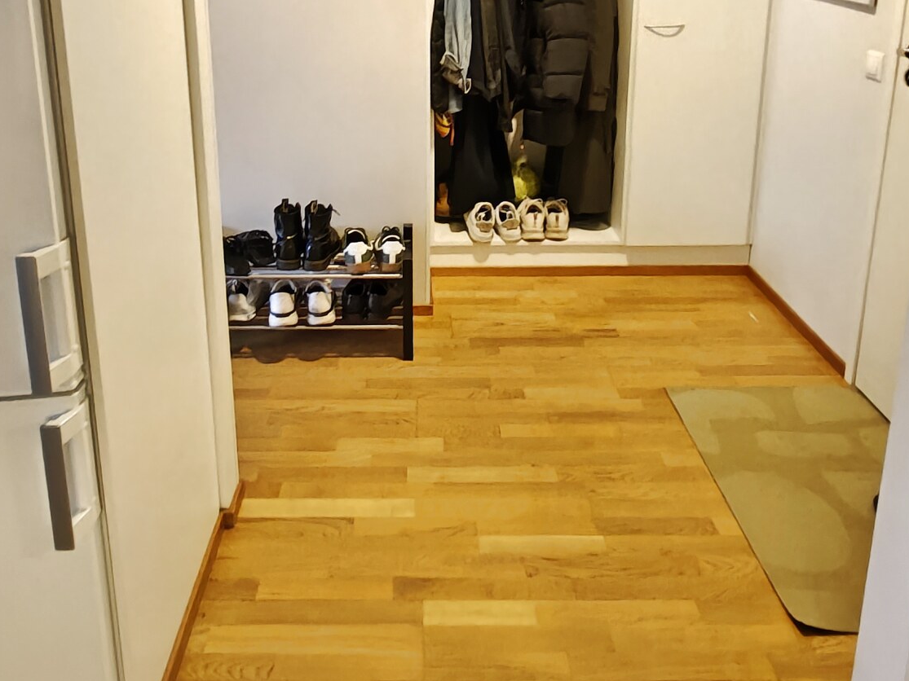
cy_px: 112
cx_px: 403
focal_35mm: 31
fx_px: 814
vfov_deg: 42.8
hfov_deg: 58.2
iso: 1000
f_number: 2.2
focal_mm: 1.68
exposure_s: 1/30
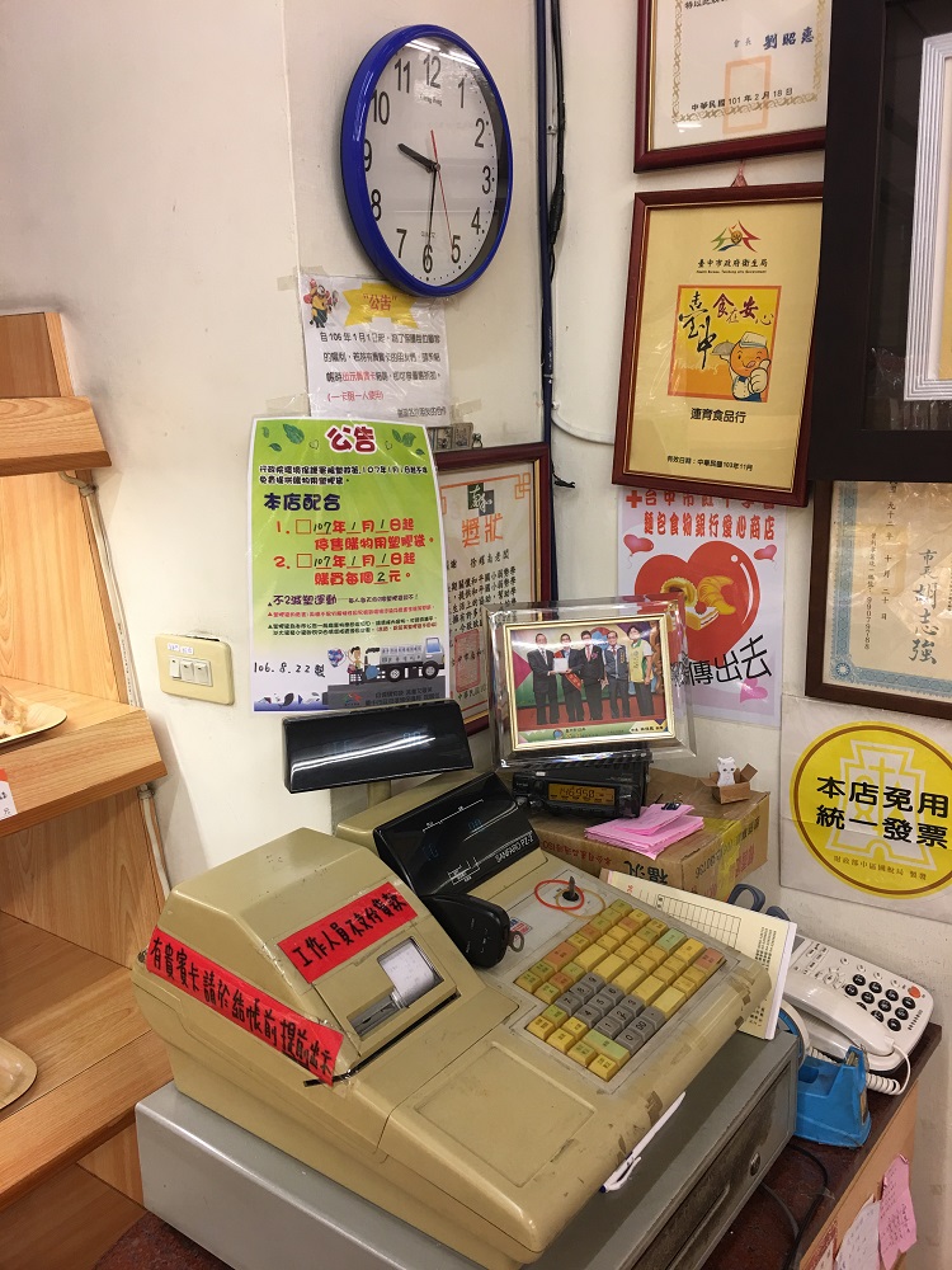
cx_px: 476
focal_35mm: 29
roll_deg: +1.5
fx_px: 1063
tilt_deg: -11.7
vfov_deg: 61.7
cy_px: 635
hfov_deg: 48.2
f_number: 2.2
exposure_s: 1/15
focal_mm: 4.15
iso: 25
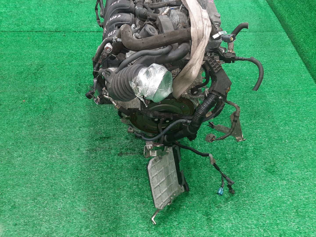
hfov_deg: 67.3
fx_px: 237
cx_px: 158
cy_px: 118
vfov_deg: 53.1
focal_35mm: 26
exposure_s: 1/50
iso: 192
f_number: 1.7
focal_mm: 3.93
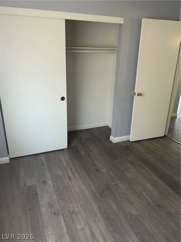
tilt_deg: -18.8
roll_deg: -1.7
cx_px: 90
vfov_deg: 67.3
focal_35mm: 26
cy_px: 121
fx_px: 181
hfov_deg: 53.1
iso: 125
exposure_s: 1/60
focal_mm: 5.7
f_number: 1.5
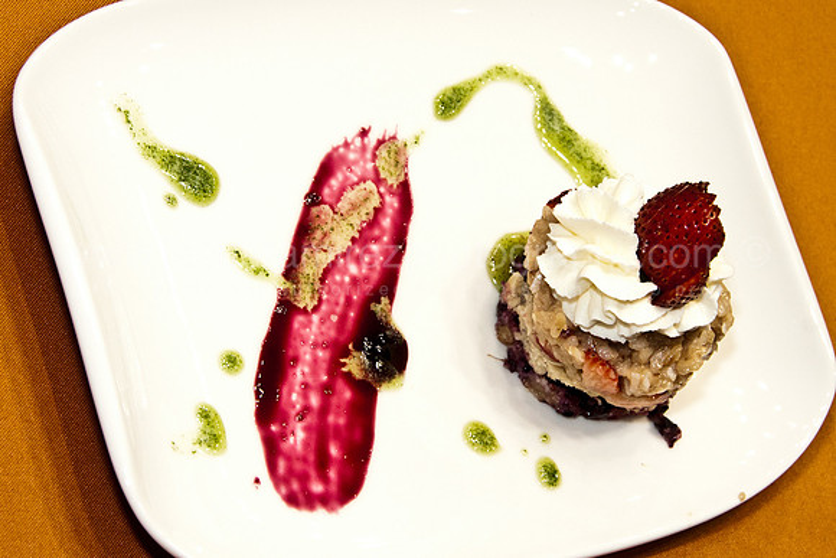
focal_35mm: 90
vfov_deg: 15.2
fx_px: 2090
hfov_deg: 22.6
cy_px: 279
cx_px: 418
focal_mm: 60
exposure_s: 1/60
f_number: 9
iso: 800
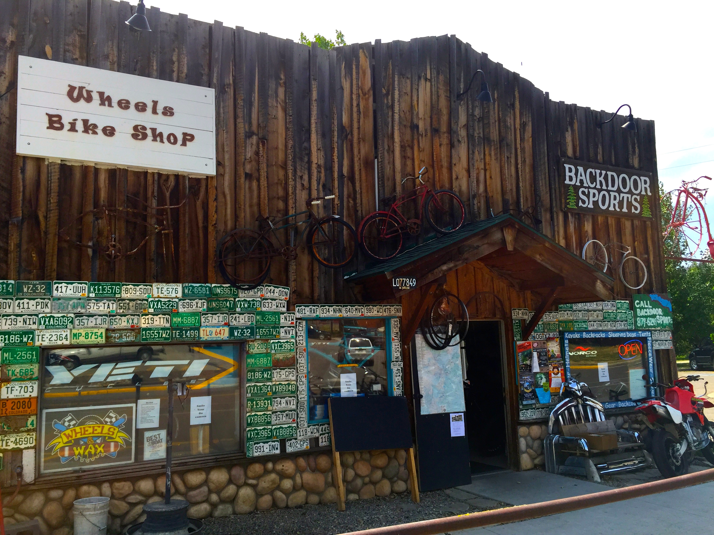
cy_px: 268
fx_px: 598
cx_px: 357
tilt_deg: +6.9
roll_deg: +1.2
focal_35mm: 29
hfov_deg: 61.7
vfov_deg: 48.2
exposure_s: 1/1163
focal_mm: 4.15
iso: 32
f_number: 2.2
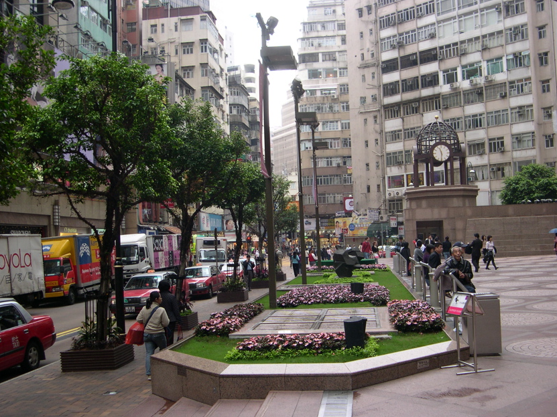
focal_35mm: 39
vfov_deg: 36.8
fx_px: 627
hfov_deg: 47.9
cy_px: 208
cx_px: 281
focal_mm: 8
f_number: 2.8
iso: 100
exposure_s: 1/68.7
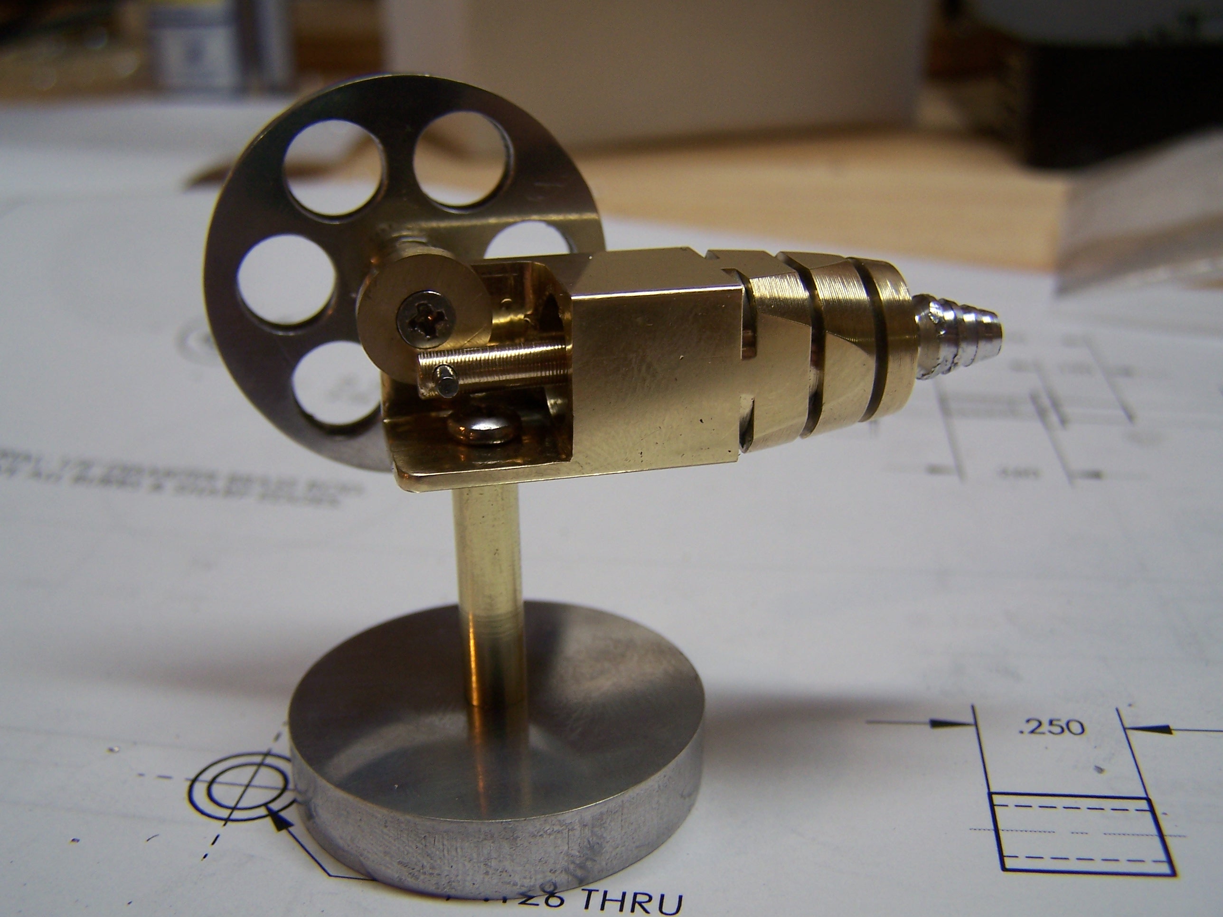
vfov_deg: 37.7
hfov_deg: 49.0
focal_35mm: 38
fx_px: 1343
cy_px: 458
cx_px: 612
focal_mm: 6.3
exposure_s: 1/30
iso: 100
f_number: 2.8
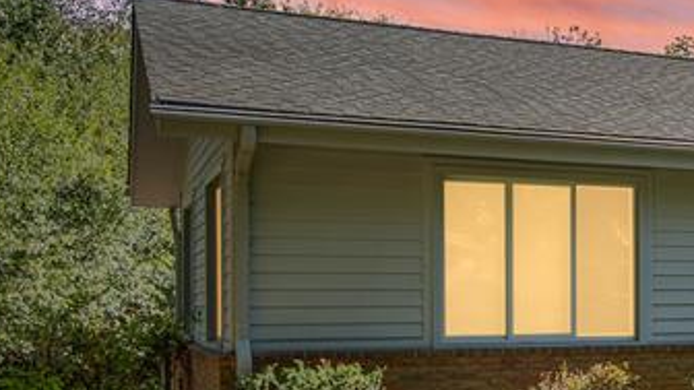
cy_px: 318
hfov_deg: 24.6
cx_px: 1031
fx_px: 1233
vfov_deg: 17.8
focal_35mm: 67
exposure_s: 1/125
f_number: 4
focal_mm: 21
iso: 100
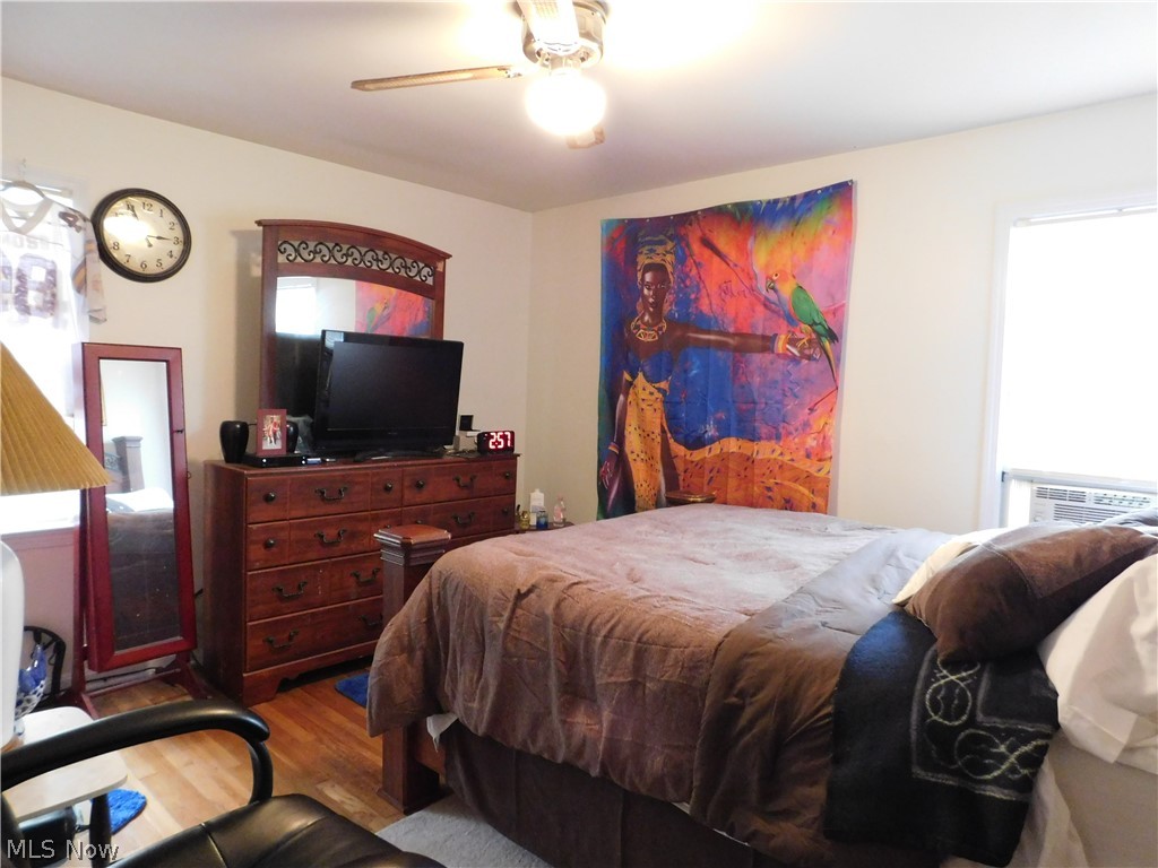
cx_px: 579
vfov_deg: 58.9
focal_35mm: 23
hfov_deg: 73.9
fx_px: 769
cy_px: 434
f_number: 3
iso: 640
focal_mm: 4
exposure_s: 1/8
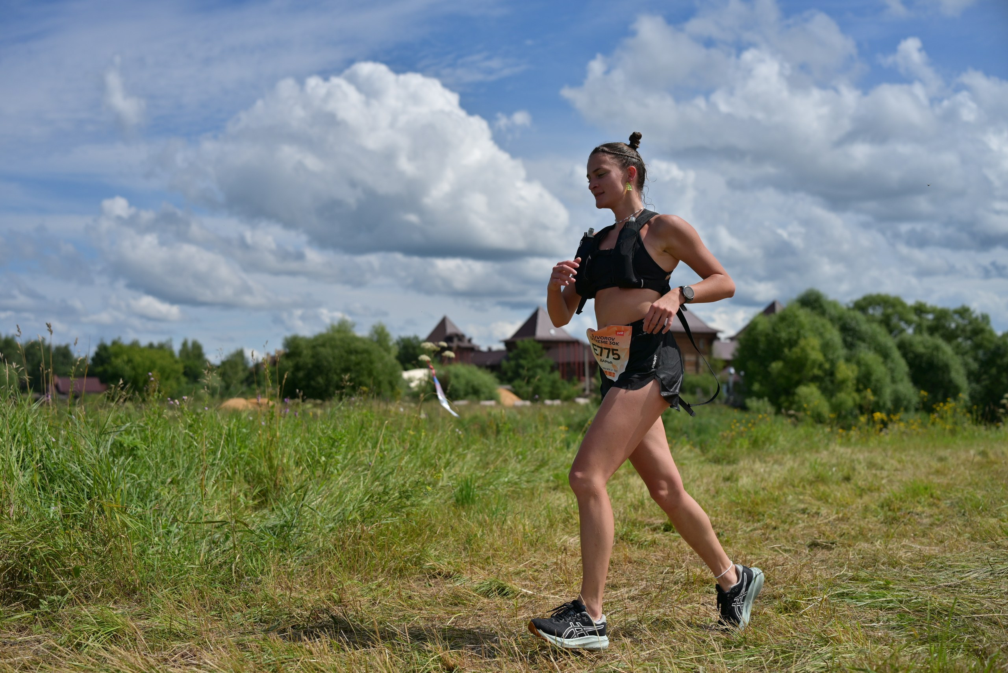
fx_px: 1121
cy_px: 336
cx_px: 504
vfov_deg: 33.4
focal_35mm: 40
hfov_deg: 48.4
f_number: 2.8
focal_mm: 40
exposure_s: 1/5000
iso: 100
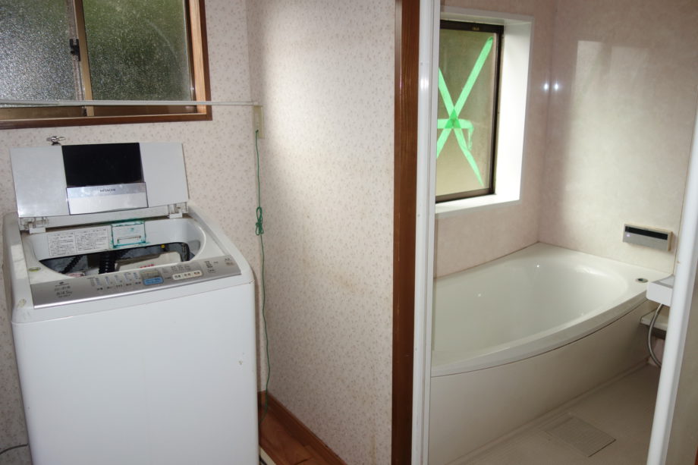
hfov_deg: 65.5
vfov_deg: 46.4
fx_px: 543
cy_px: 232
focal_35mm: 28
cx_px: 349
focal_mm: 10.4
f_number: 1.8
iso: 125
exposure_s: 1/30
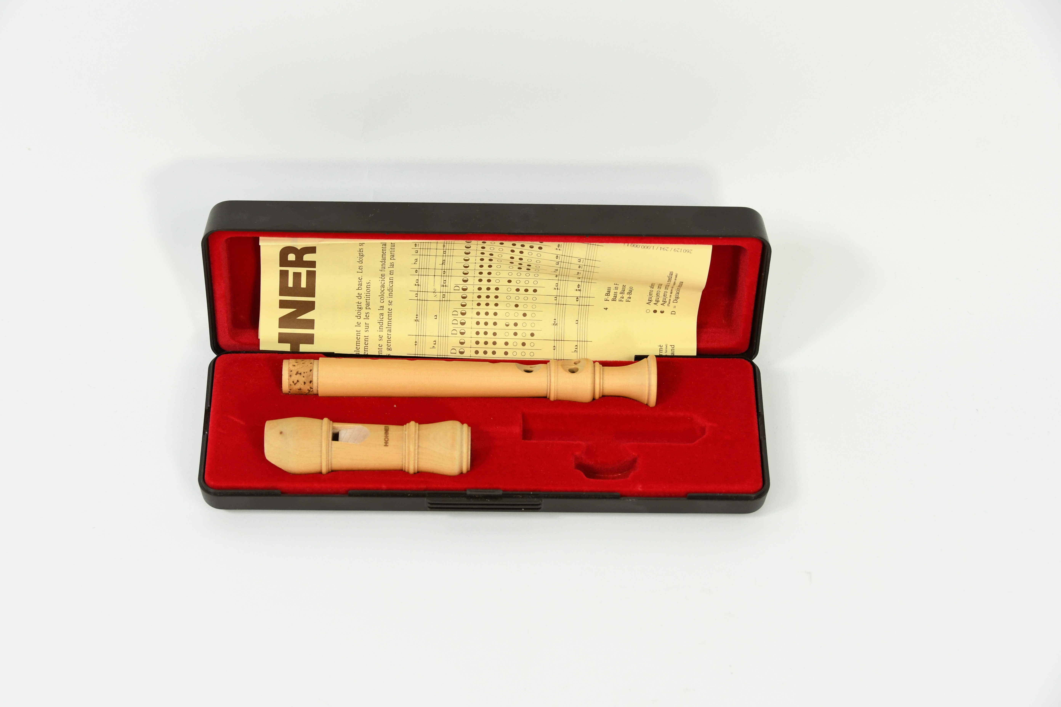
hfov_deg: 24.2
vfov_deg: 16.3
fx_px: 2475
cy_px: 354
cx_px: 530
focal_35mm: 84
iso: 640
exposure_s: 1/100
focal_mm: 56
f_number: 7.1
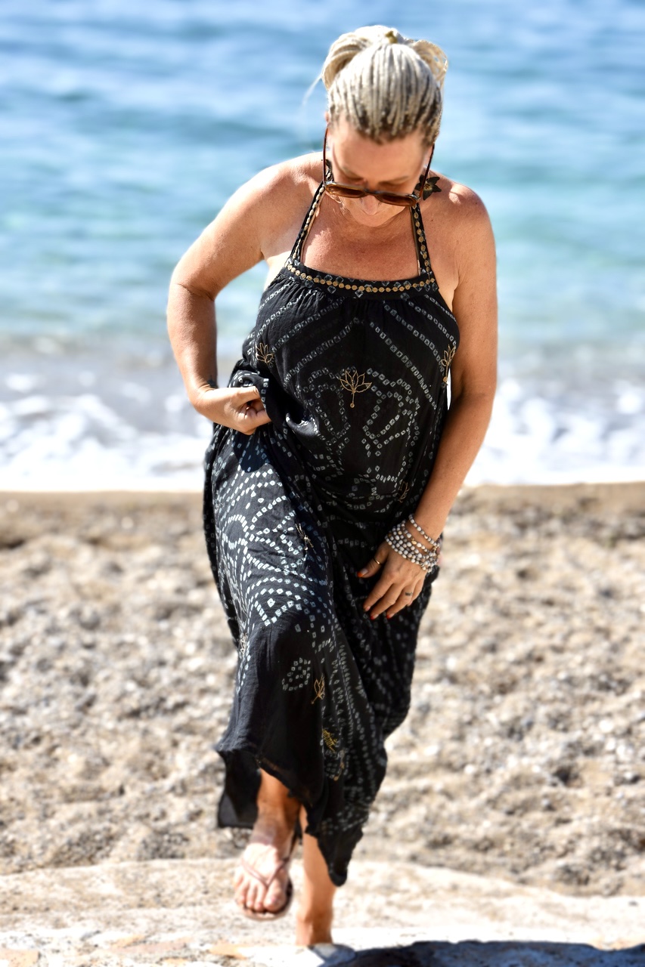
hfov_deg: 17.5
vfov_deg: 26.0
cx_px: 322
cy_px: 484
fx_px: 2097
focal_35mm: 78
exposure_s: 1/500
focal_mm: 52
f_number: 8
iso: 180
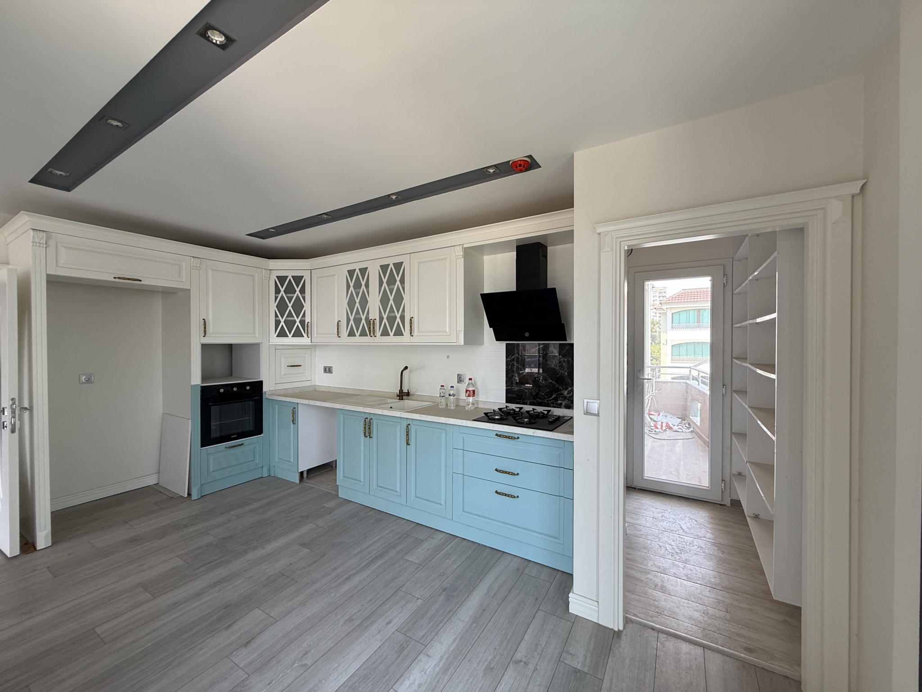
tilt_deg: -0.3
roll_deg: -0.2
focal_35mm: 14
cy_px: 346
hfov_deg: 102.1
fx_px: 373
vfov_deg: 85.7
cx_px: 461
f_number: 2.2
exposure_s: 1/99
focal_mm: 2.22
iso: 64
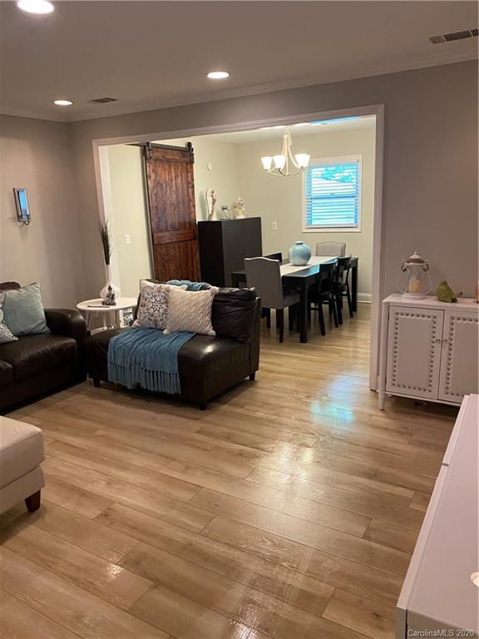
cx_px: 240
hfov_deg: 53.1
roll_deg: +2.1
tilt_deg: -11.9
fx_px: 480
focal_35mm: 26
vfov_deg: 67.3
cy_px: 320
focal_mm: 4.25
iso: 400
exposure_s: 1/60
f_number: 1.8
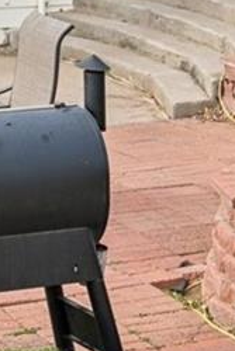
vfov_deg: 10.1
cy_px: -277
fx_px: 1877
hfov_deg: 7.1
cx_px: -120
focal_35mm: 192
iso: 64
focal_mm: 30
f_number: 8
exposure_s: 1/80
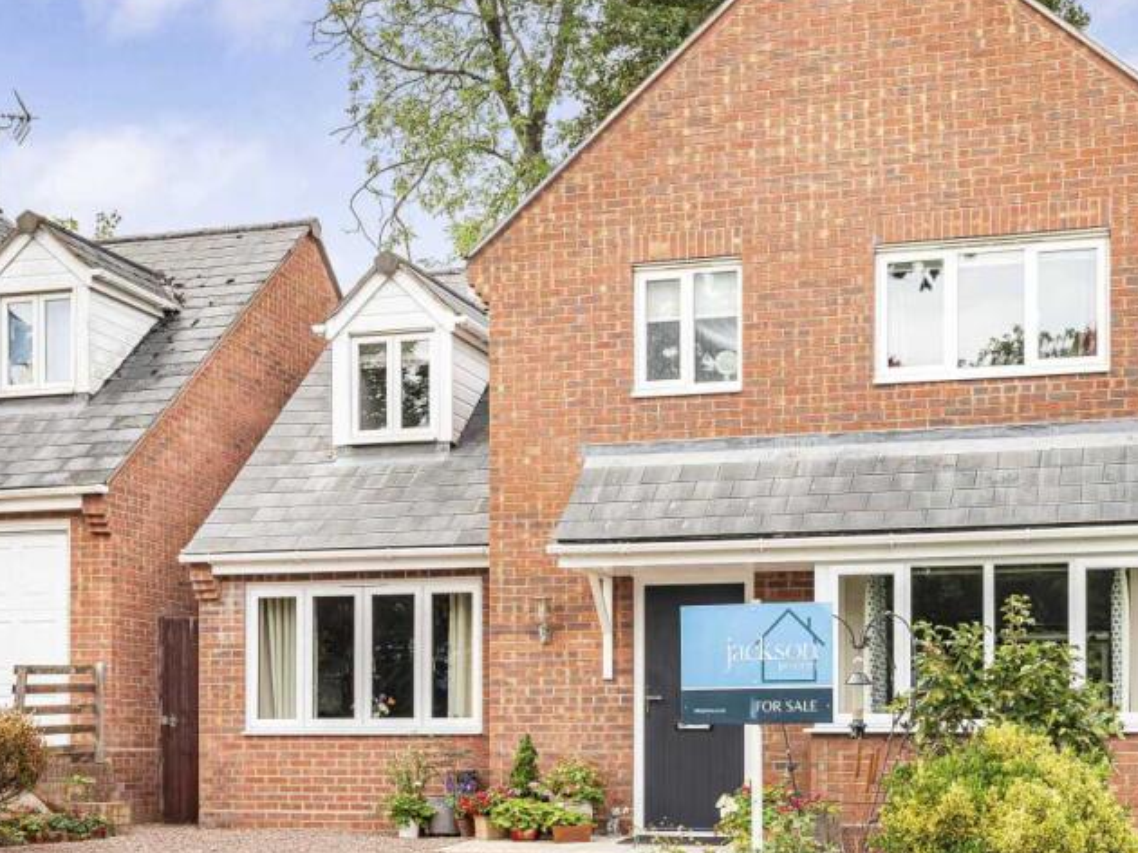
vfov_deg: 28.7
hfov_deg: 37.6
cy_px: 446
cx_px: 627
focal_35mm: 51
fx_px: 1669
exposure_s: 1/100
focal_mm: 32.5
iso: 100
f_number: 7.1
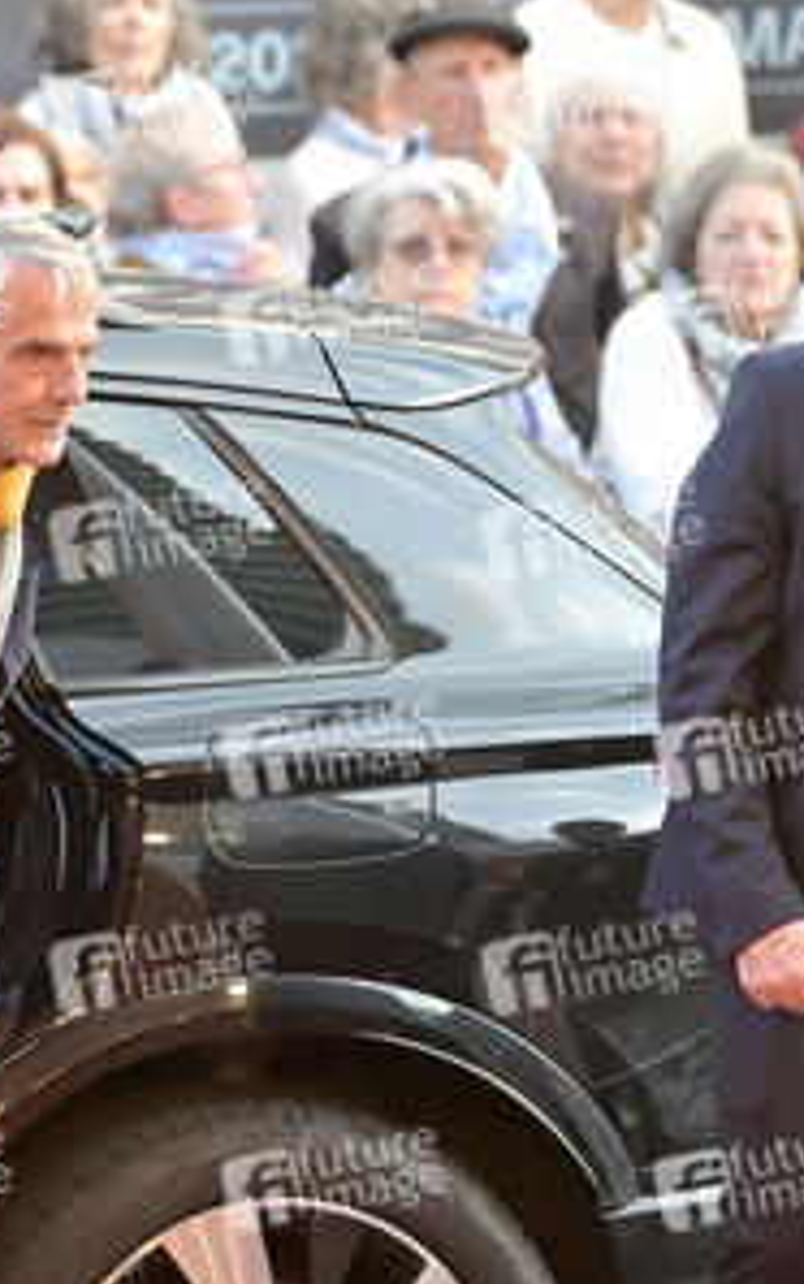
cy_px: 640
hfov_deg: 4.3
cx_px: 218
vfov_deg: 6.8
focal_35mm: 309
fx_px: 10817
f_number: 5
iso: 1600
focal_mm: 200
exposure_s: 1/500
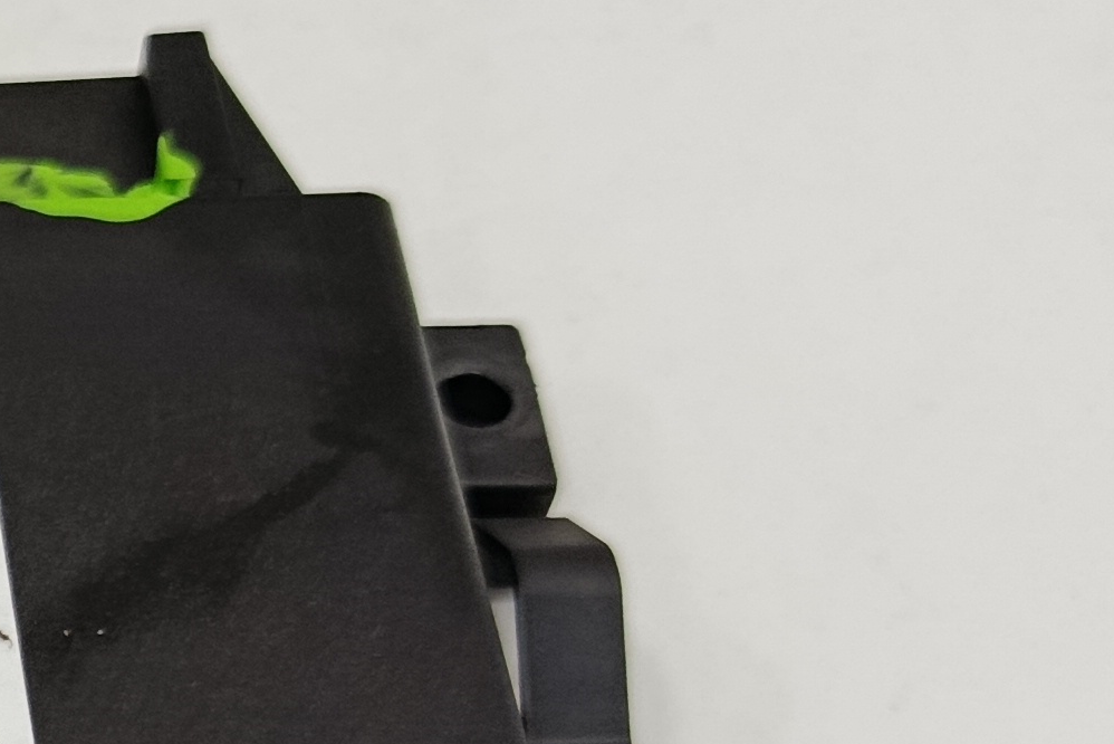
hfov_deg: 18.0
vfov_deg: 13.4
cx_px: -595
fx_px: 3095
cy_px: 846
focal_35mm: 100
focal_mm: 5.24
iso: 948
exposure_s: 1/100
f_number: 1.7
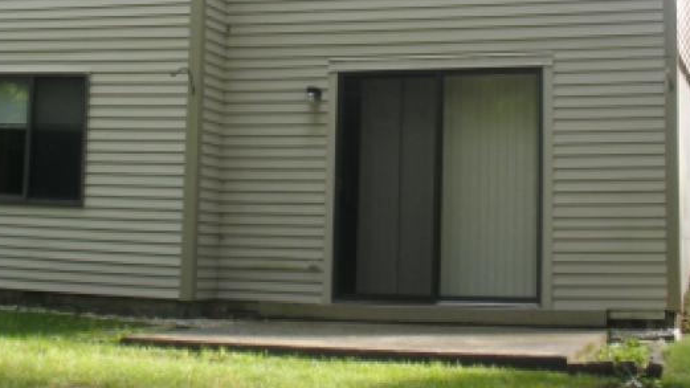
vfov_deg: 15.4
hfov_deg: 27.9
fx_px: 1372
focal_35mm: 75
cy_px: -99
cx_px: 197
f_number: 3.5
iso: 64
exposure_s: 1/106
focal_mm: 6.3
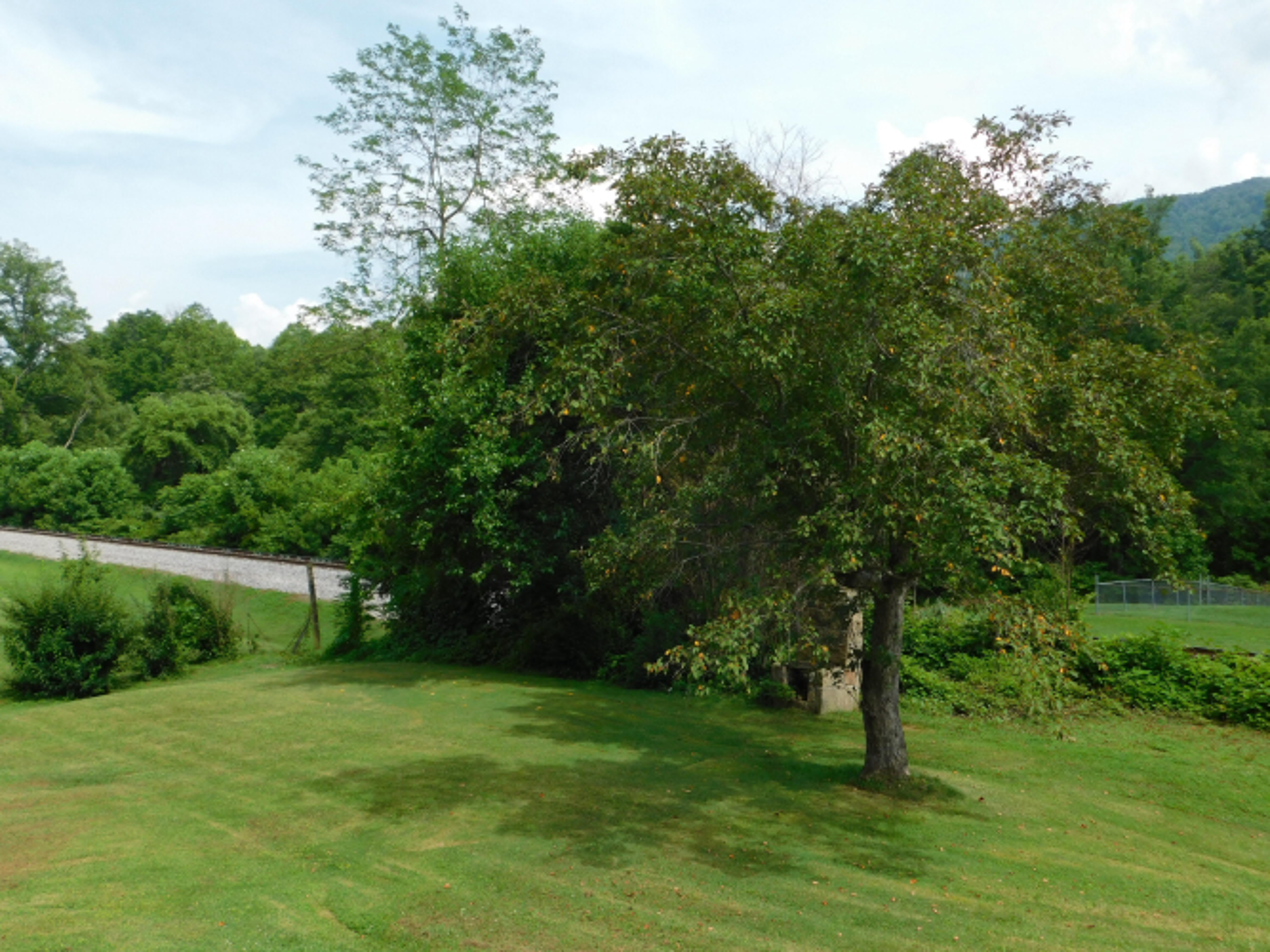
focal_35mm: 30
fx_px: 1100
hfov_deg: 60.0
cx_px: 635
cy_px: 476
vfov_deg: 46.8
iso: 125
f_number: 3.2
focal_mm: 5.3
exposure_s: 1/1000
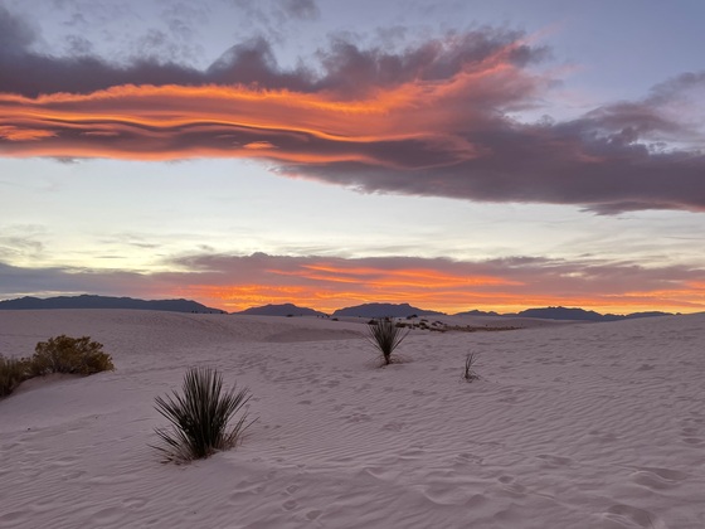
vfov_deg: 53.1
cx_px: 352
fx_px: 530
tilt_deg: +3.9
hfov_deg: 67.3
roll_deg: +0.7
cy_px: 264
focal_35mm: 26
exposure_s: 1/136
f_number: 1.6
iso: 32
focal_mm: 4.2
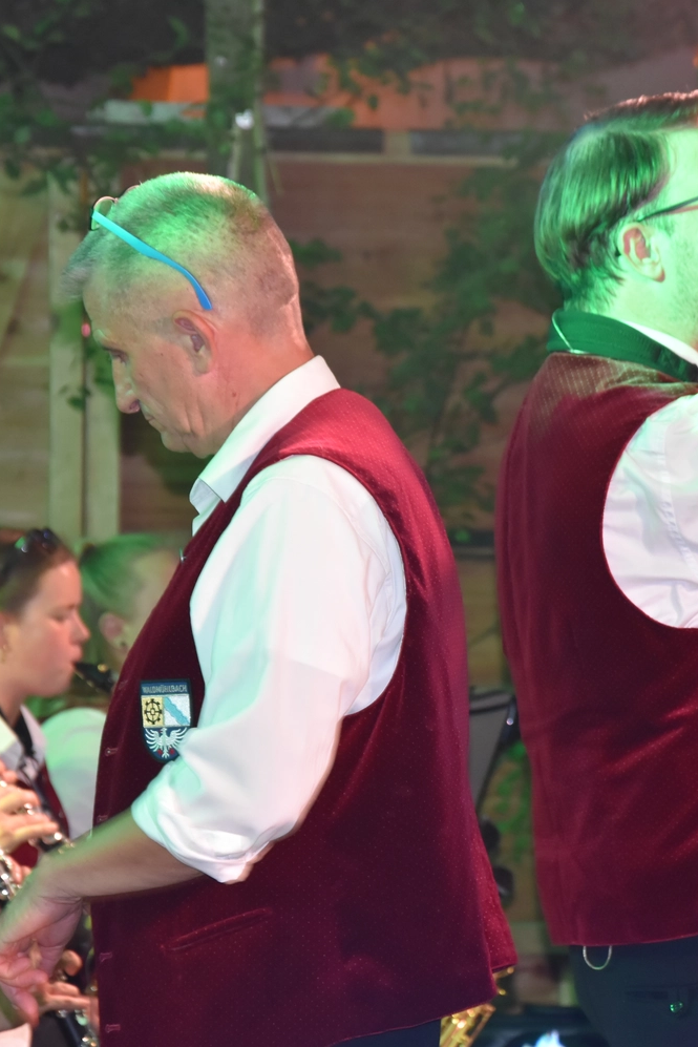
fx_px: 5574
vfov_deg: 10.7
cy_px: 523
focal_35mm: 192
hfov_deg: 7.2
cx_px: 559
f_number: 5.6
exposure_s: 1/60
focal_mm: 85
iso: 1250
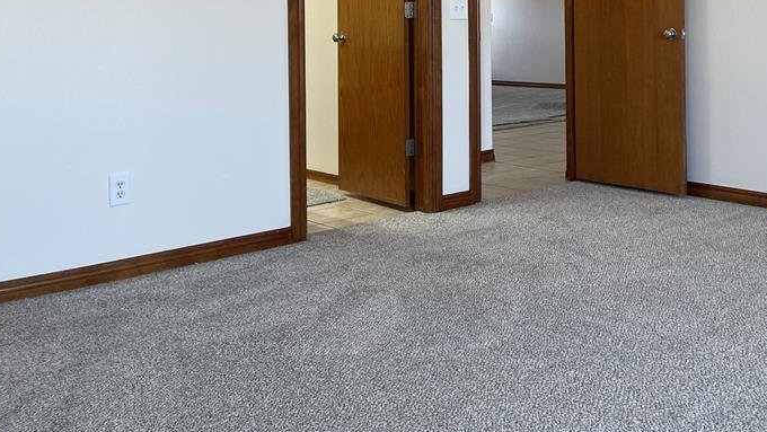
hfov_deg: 48.0
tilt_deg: +0.4
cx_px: 549
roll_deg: +0.4
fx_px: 834
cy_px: 9
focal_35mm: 41
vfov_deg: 27.5
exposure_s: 1/120
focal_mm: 5.1
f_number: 1.6
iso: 100
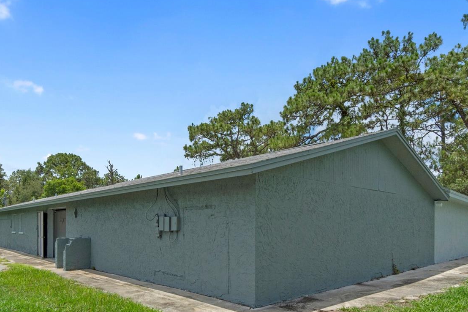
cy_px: 221
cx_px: 221
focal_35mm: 26
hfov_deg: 69.4
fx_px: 338
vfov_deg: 48.2
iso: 320
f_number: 5
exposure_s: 1/4000
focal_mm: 12
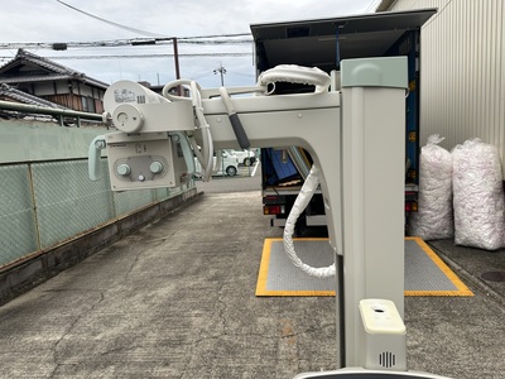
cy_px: 190
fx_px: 350
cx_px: 252
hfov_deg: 71.6
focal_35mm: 24
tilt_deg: -6.0
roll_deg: +4.1
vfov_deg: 56.8
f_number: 1.78
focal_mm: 6.86
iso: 64
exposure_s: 1/121
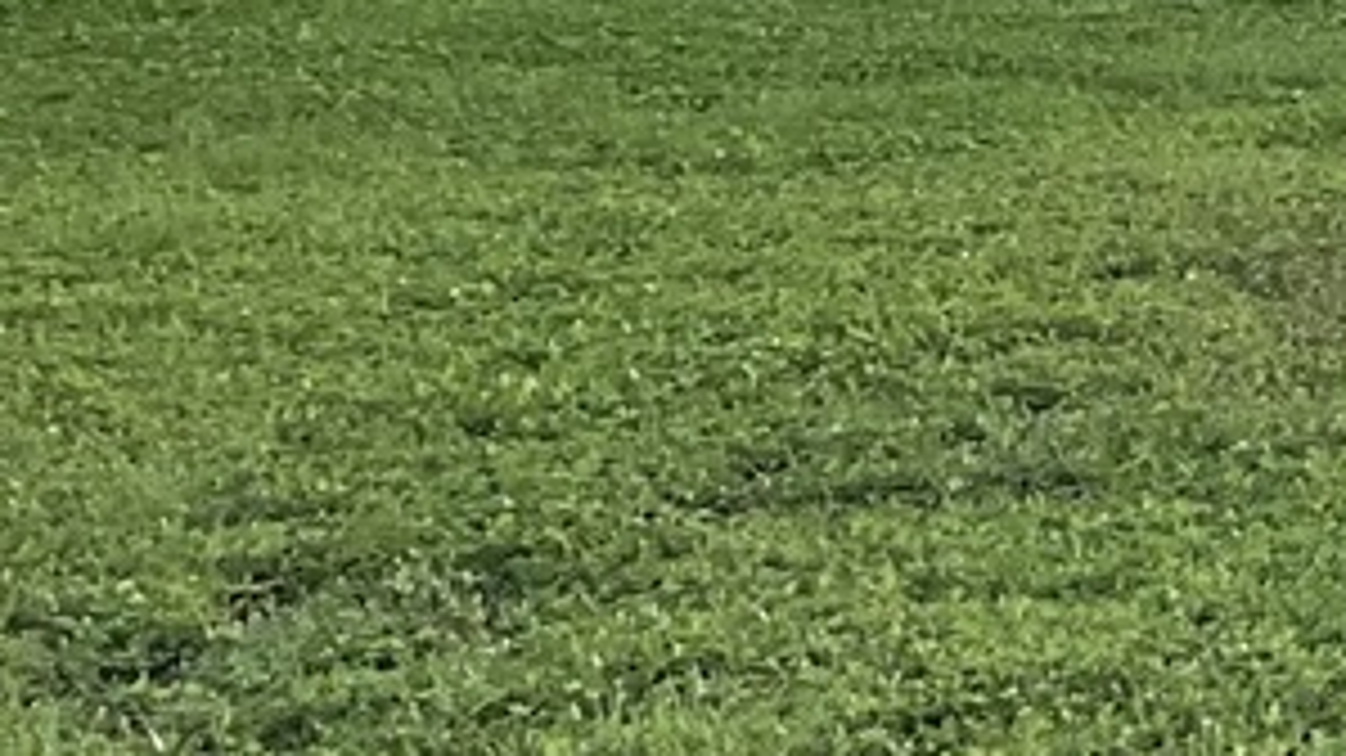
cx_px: 2341
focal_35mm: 152
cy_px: -410
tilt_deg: -0.1
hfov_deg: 13.0
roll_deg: +0.8
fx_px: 5424
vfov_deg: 7.8
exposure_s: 1/186
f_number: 1.8
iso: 16
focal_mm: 3
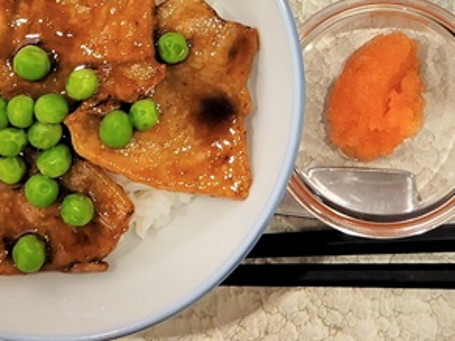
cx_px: 329
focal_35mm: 89
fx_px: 1170
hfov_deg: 21.9
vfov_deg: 15.8
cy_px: -93
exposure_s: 1/100
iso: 125
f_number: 1.8
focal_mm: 5.4
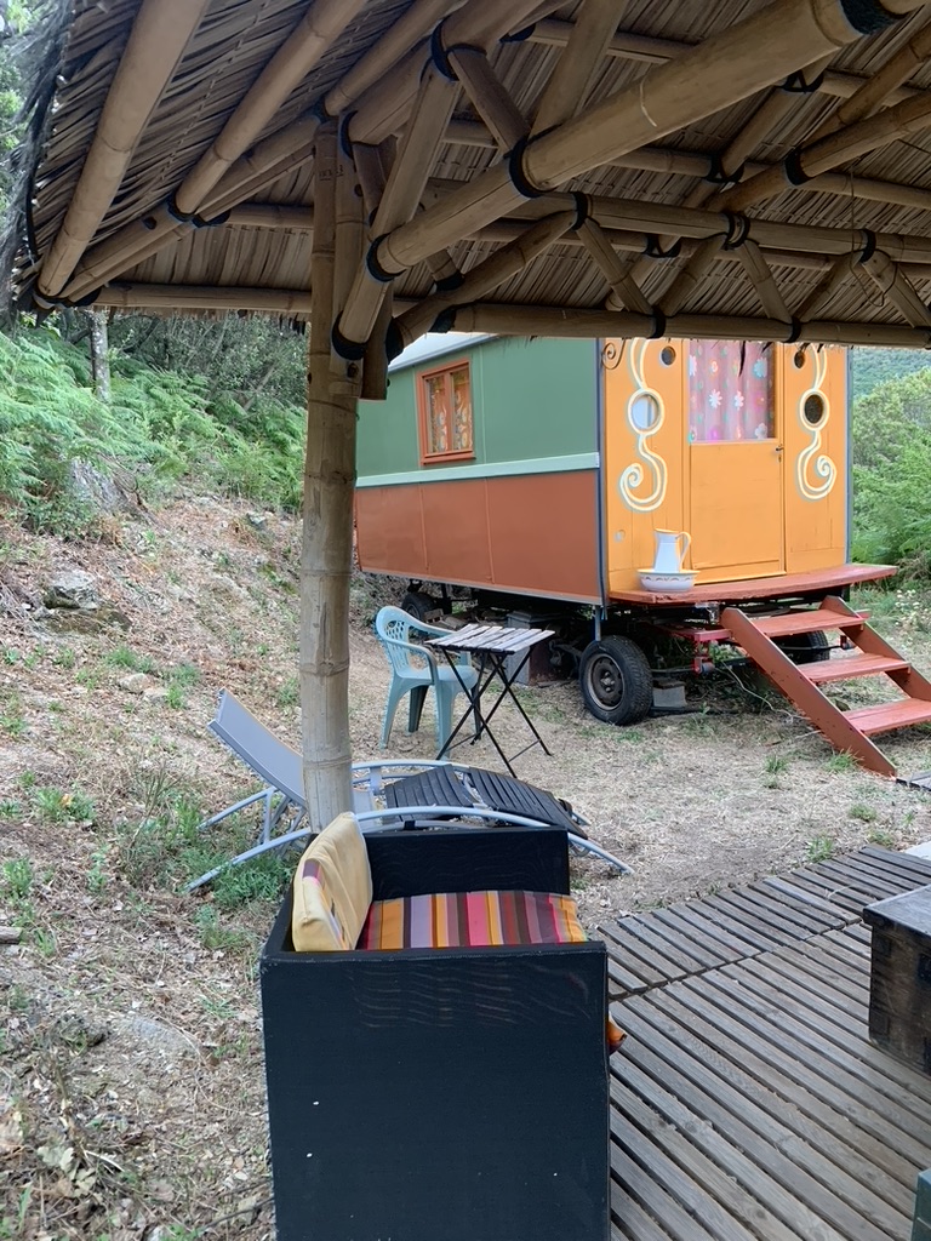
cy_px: 620
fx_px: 932
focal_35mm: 26
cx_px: 466
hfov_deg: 53.1
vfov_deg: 67.3
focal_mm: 4.25
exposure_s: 1/60
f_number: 1.8
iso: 160
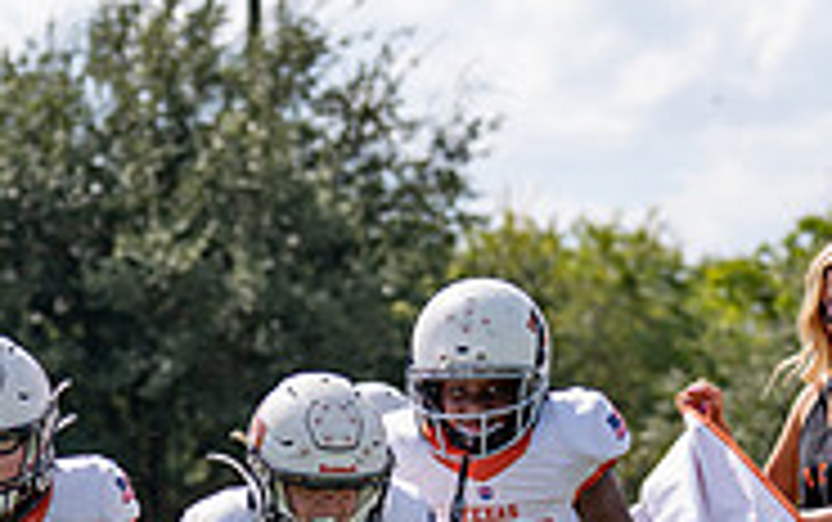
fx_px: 5424
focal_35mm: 239
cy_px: 846
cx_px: 175
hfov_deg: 8.8
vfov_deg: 5.4
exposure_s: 1/1600
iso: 100
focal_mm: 70
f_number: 2.8
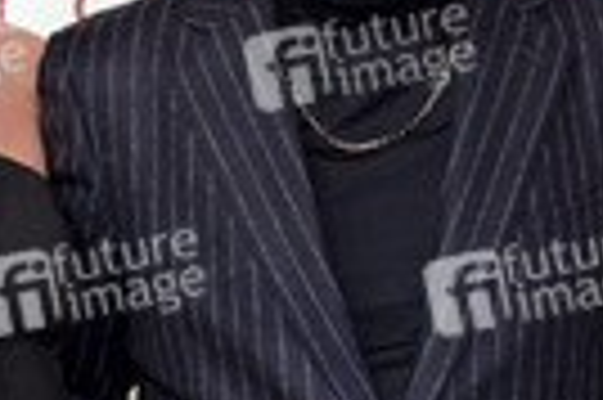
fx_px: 3931
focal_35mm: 235
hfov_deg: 8.8
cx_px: 421
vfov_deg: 5.8
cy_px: 171
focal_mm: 70
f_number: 4.5
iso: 320
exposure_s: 1/200
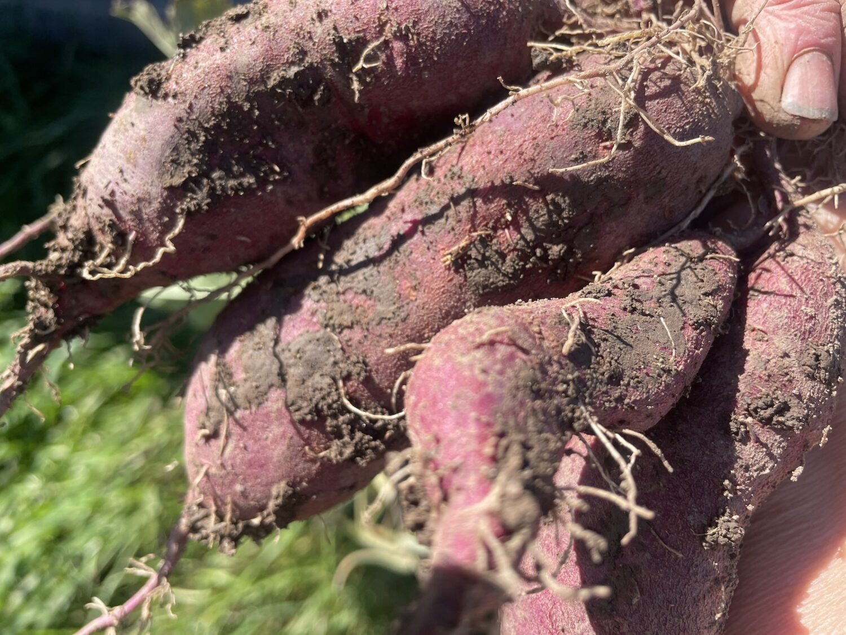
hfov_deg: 67.3
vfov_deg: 53.1
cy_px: 318
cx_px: 423
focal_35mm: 26
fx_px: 635
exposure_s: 1/1208
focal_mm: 4.2
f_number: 1.6
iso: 32
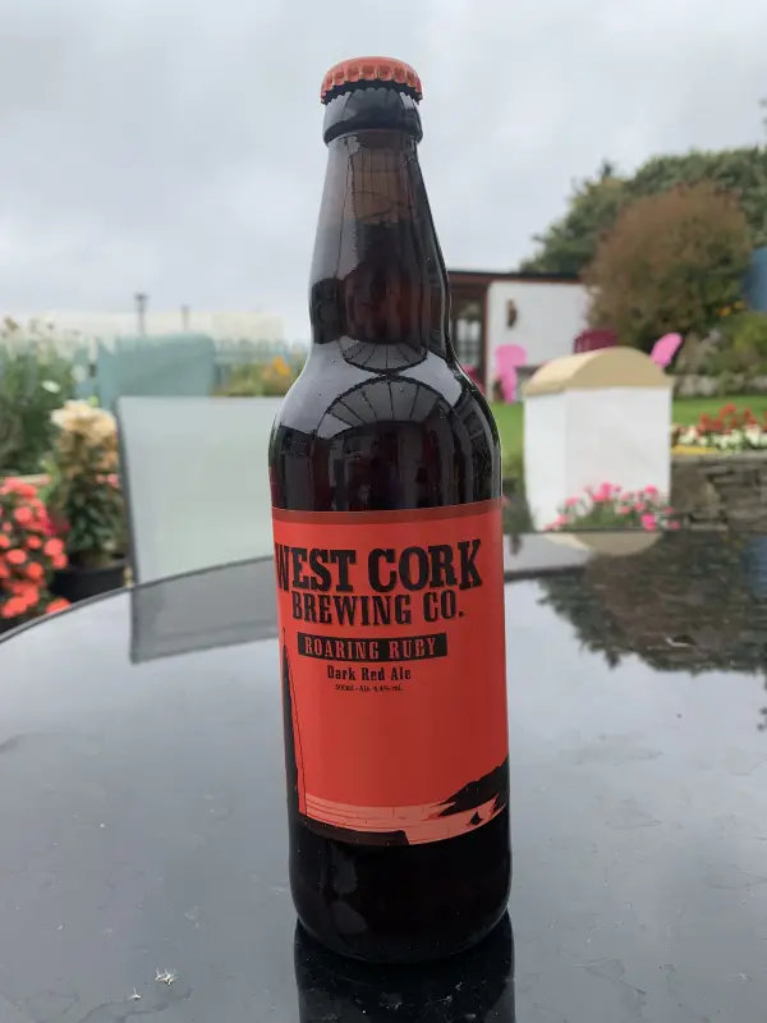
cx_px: 384
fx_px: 768
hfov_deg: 53.1
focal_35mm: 26
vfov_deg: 67.3
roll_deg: -0.5
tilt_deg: -4.7
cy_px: 512
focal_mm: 4.25
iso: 25
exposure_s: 1/388
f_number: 1.8
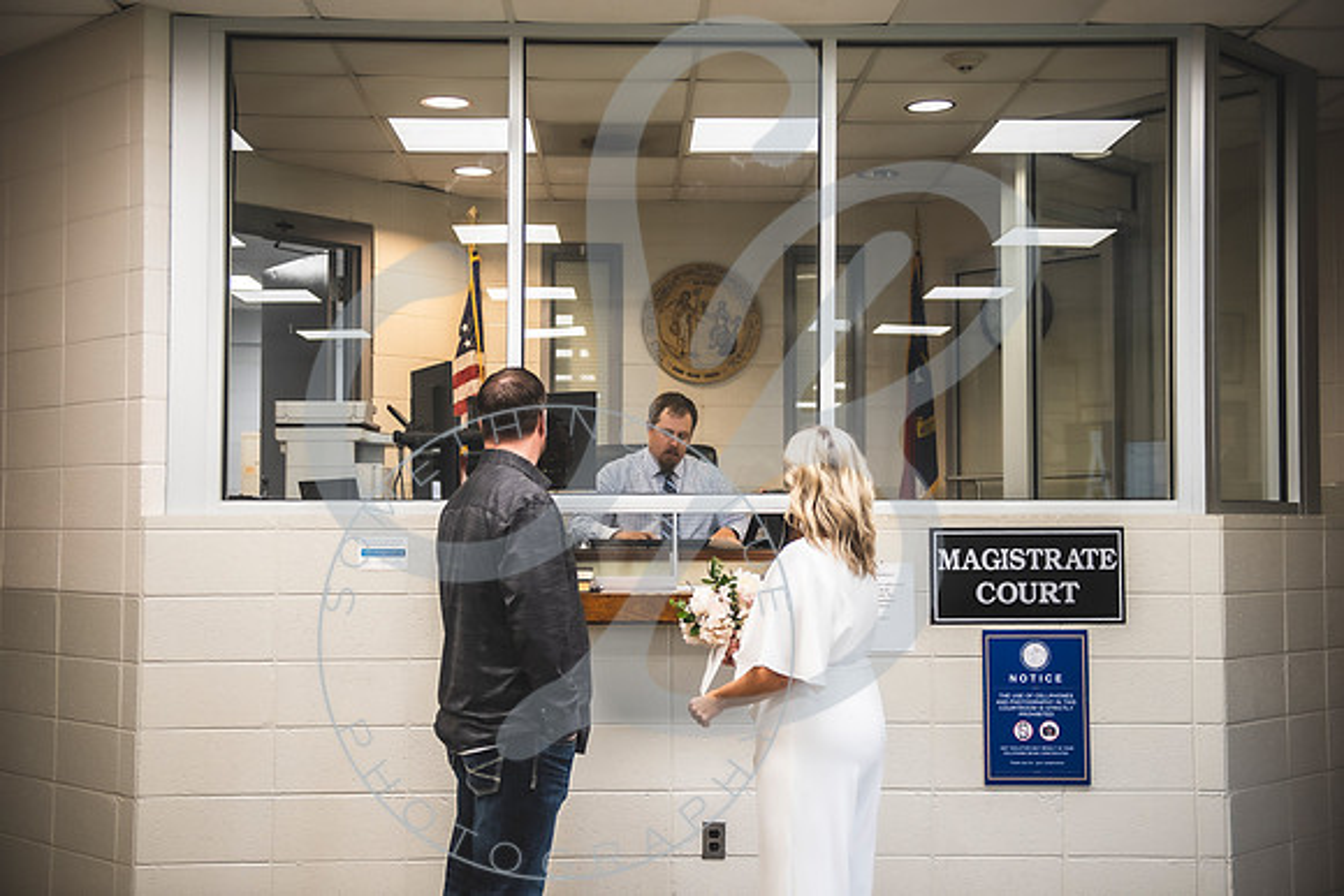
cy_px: 448
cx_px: 672
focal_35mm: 45
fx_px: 1665
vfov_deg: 30.2
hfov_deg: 44.0
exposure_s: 1/160
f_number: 2.8
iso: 500
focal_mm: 44
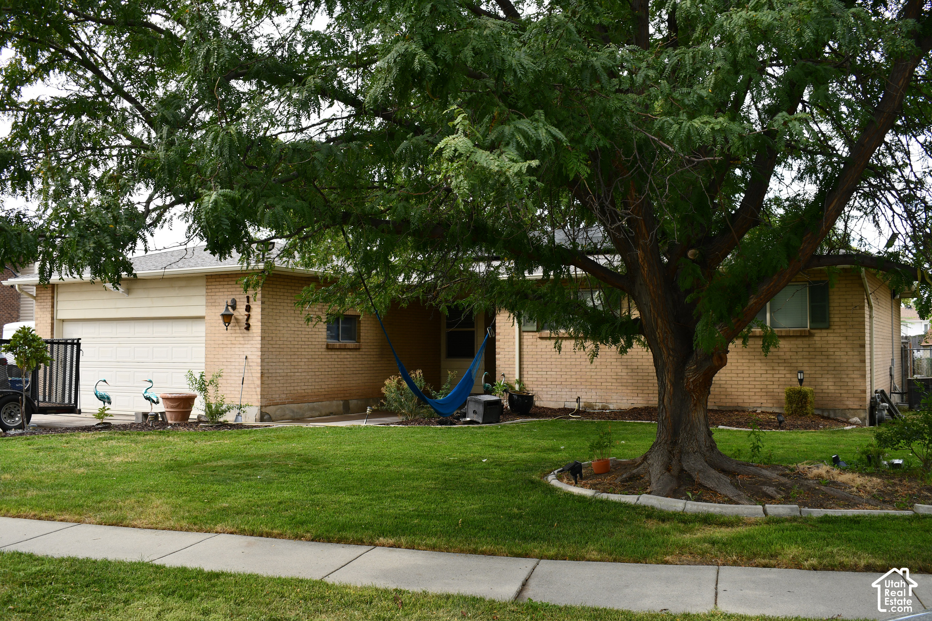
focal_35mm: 34
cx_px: 466
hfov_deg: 55.8
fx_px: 880
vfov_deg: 38.9
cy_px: 310
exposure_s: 1/125
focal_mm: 23
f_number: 5.6
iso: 160
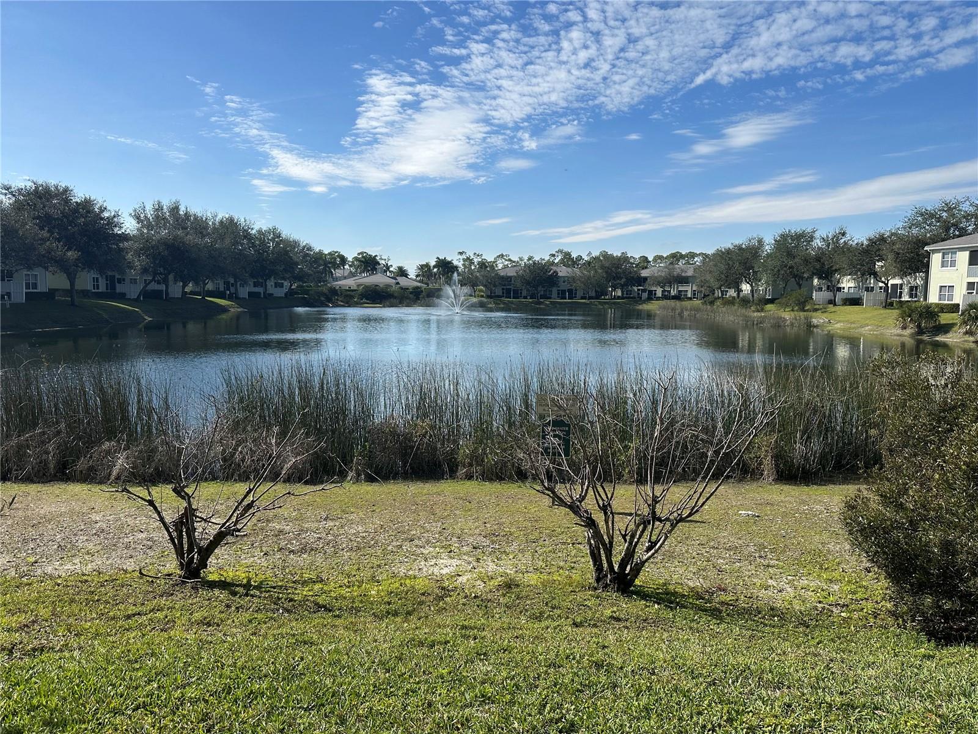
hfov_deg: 71.6
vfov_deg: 56.8
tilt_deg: -6.1
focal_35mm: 24
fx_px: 678
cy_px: 367
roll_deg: -0.6
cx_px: 489
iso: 80
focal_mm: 6.86
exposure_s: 1/6623
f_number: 1.78
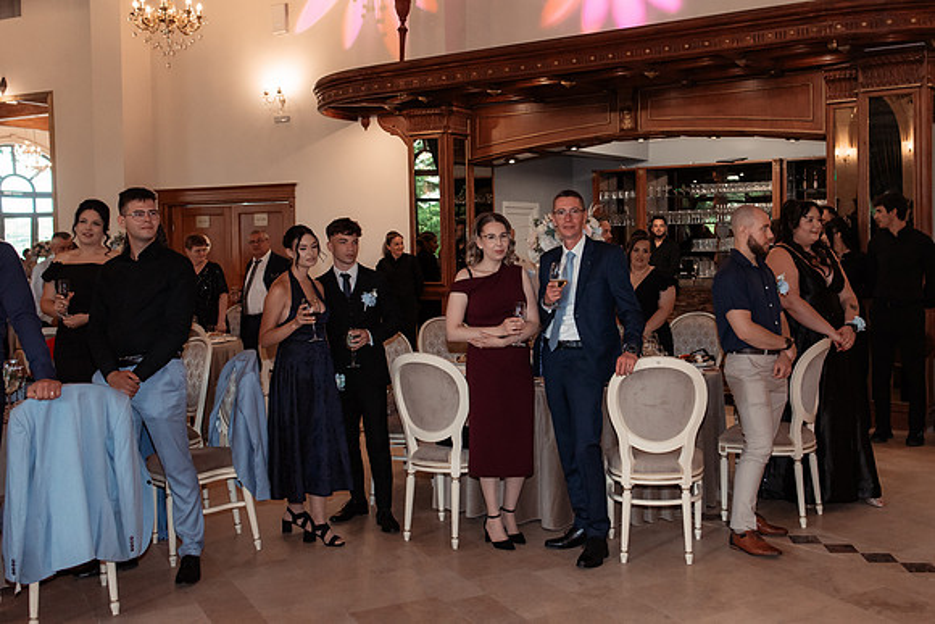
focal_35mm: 38
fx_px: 997
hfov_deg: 50.2
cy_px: 282
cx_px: 513
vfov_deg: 34.7
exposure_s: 1/250
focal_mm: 35
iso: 1250
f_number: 4.5
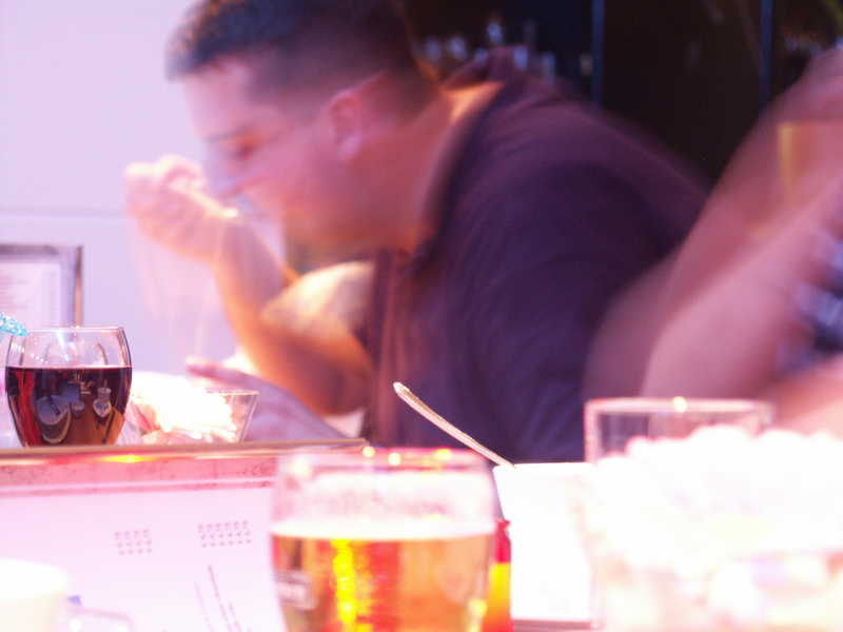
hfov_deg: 16.4
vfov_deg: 12.3
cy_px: 316
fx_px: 2922
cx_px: 422
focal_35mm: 120
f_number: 3.5
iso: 200
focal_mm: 29.78
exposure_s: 1
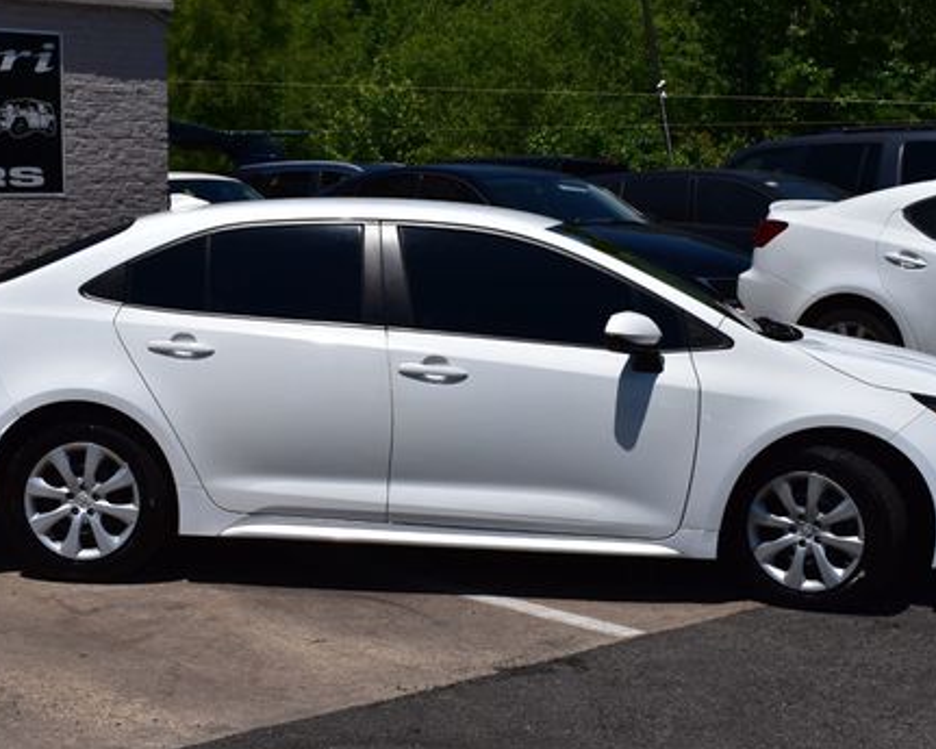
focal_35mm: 65
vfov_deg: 23.6
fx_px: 1793
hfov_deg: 29.2
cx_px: 389
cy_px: 384
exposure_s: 1/800
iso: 200
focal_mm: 31
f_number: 13
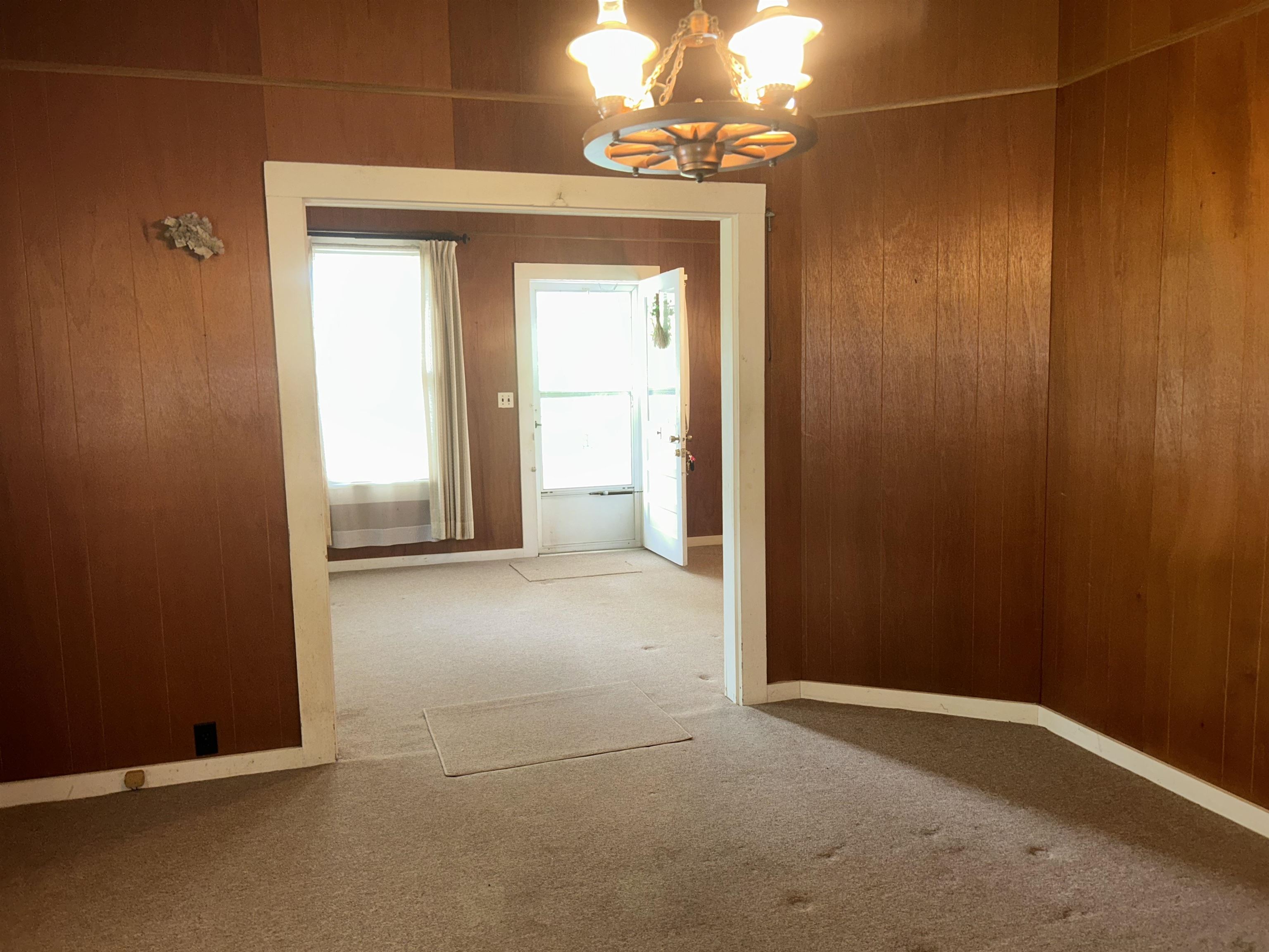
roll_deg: +1.1
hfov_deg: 67.3
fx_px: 953
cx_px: 634
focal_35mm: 26
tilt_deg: -5.8
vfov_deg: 53.1
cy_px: 476
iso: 50
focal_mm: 5.7
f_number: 1.5
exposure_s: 1/15
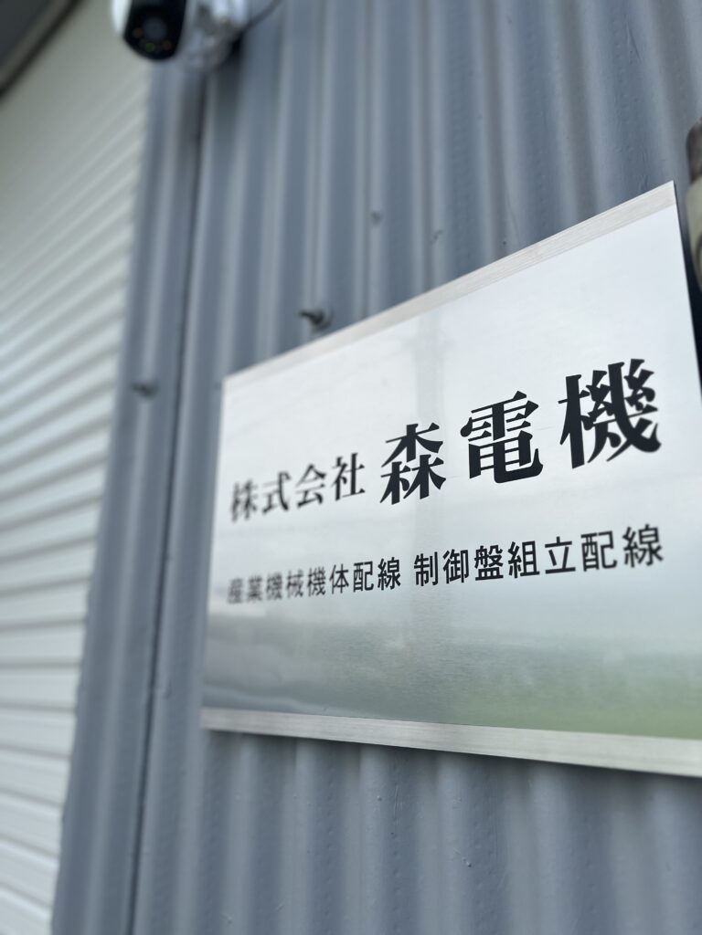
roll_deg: -0.8
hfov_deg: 53.1
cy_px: 468
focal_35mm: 26
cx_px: 351
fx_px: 703
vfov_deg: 67.3
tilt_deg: +16.9
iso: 50
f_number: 1.5
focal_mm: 5.7
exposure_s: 1/2841
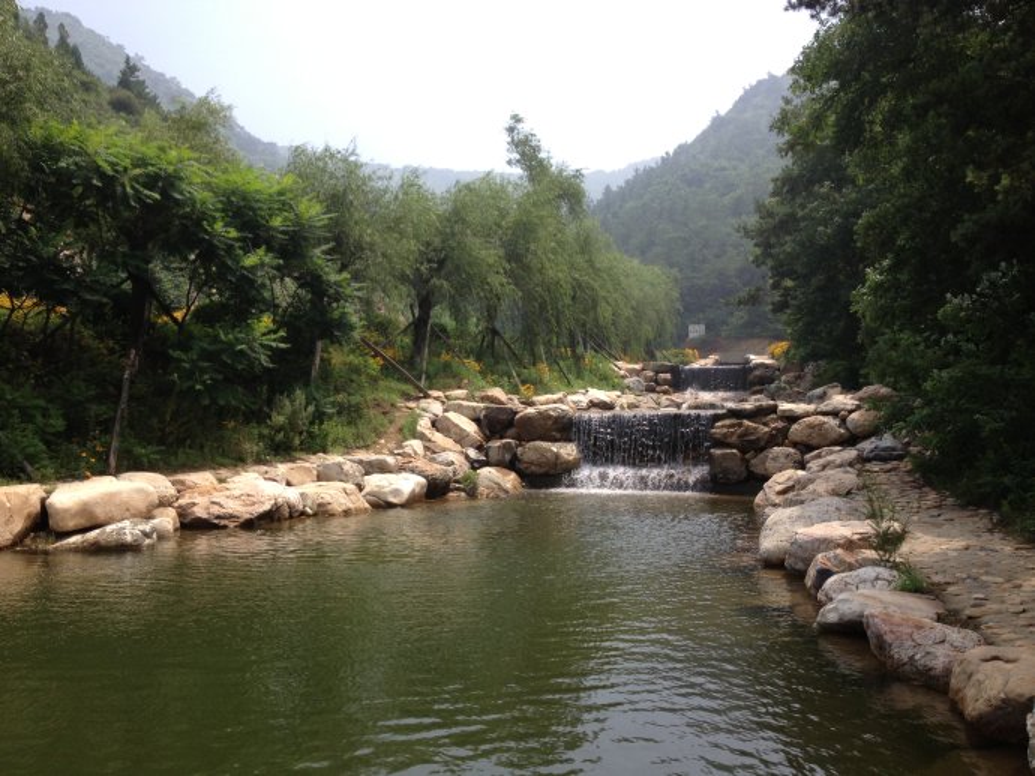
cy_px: 388
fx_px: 1046
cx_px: 518
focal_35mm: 35
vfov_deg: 40.7
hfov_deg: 52.6
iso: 50
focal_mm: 4.28
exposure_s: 1/1126
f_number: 2.4
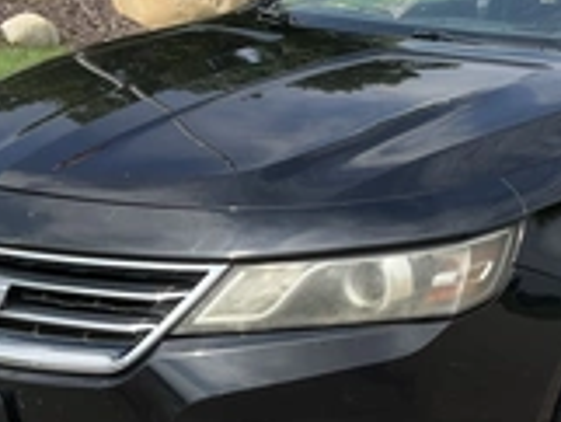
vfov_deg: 20.4
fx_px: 1168
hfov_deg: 26.4
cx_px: 460
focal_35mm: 72
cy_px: 272
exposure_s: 1/1221
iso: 25
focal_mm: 3
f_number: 1.8
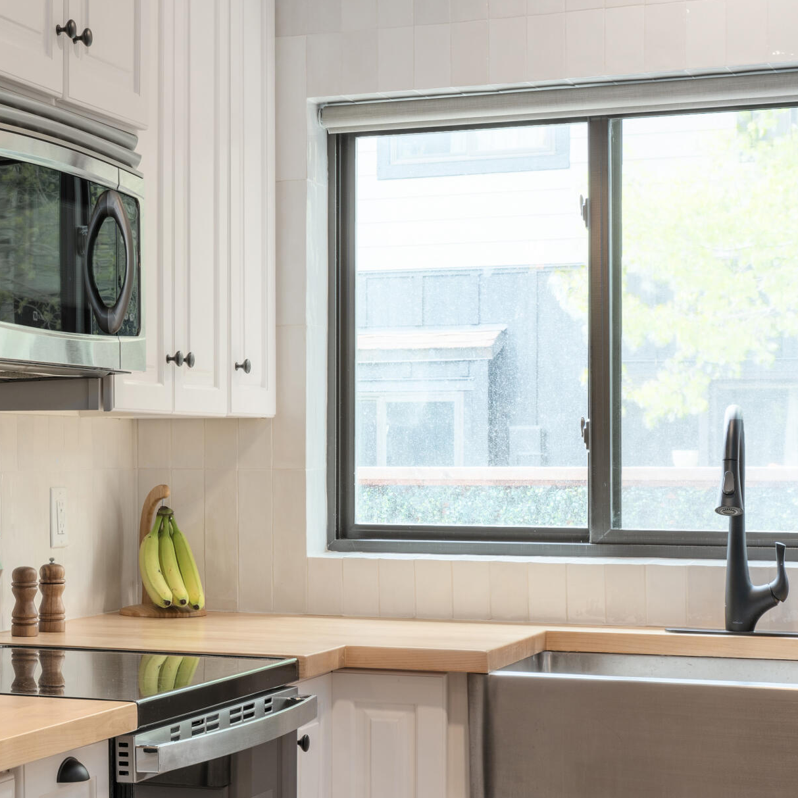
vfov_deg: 21.1
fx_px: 2139
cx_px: -101
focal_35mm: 82
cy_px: 461
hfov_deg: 20.1
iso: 250
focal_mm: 39
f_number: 11
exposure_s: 1/1.67
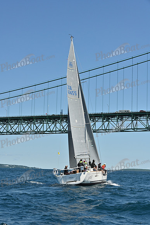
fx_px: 437
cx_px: 75
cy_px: 112
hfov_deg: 19.5
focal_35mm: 70
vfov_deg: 28.8
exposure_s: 1/1000
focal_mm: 70
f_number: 11
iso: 320
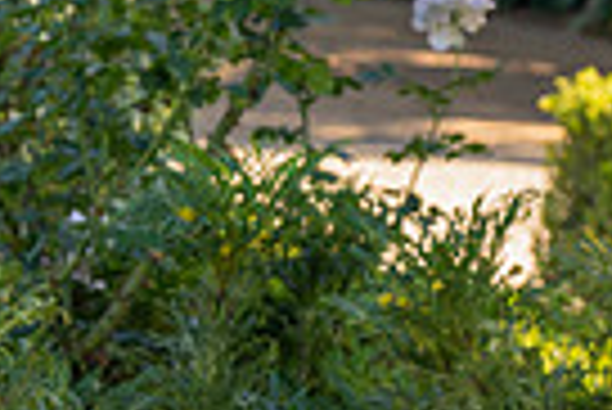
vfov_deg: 4.5
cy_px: 547
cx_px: -648
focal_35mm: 302
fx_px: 5139
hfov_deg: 6.6
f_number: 4.5
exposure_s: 1/200
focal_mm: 56
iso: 200
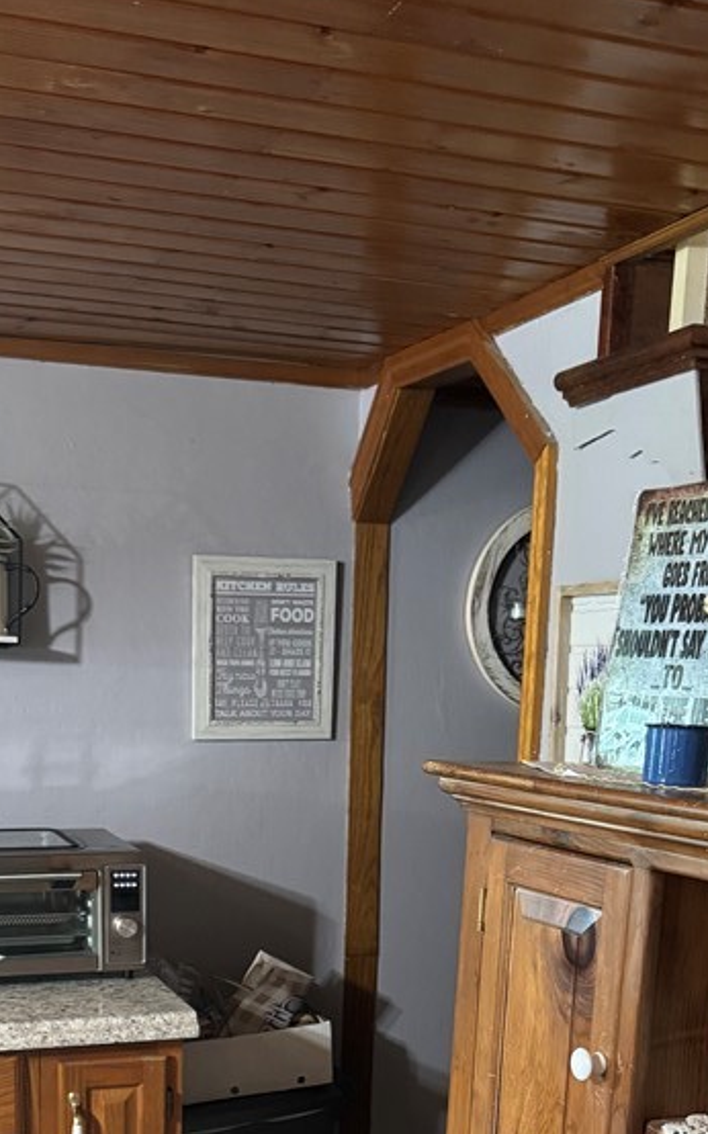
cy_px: 958
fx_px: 1452
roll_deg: -1.2
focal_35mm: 47
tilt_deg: -11.3
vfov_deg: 40.3
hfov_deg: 27.3
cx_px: 274
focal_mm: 6.76
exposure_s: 1/40
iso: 800
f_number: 1.78
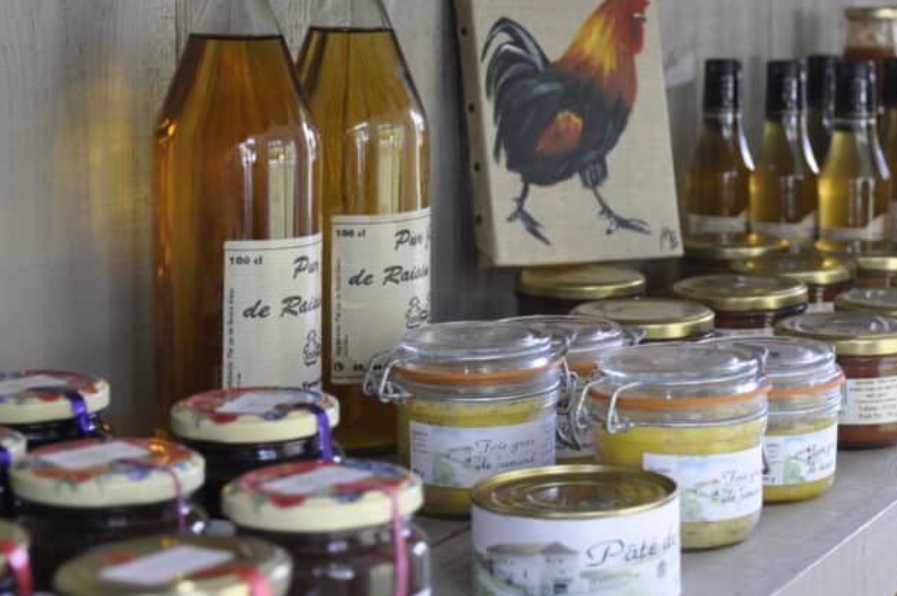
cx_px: 603
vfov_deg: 16.0
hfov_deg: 23.8
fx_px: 2116
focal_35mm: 85
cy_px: 142
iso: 400
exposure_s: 1/25
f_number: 5
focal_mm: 34
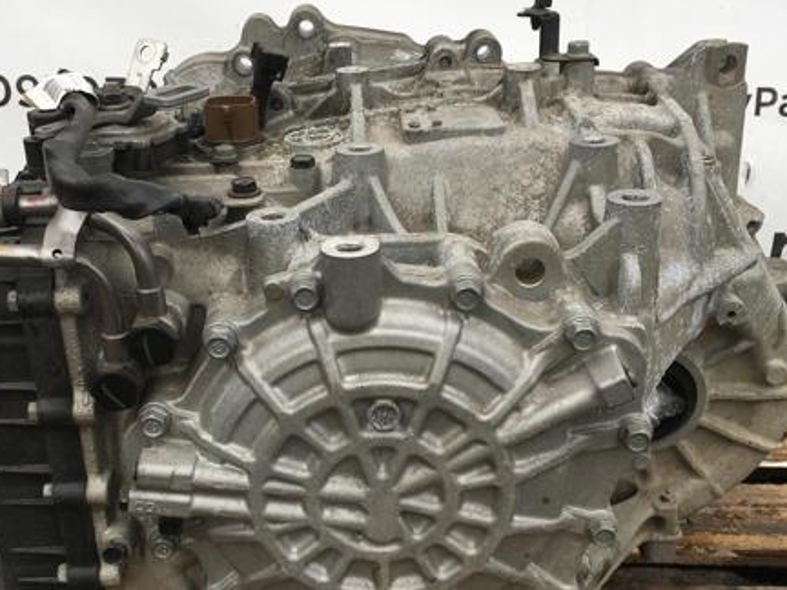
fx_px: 978
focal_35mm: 43
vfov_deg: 33.4
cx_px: 341
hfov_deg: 43.8
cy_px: 373
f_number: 2.2
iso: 25
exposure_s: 1/361
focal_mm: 4.15
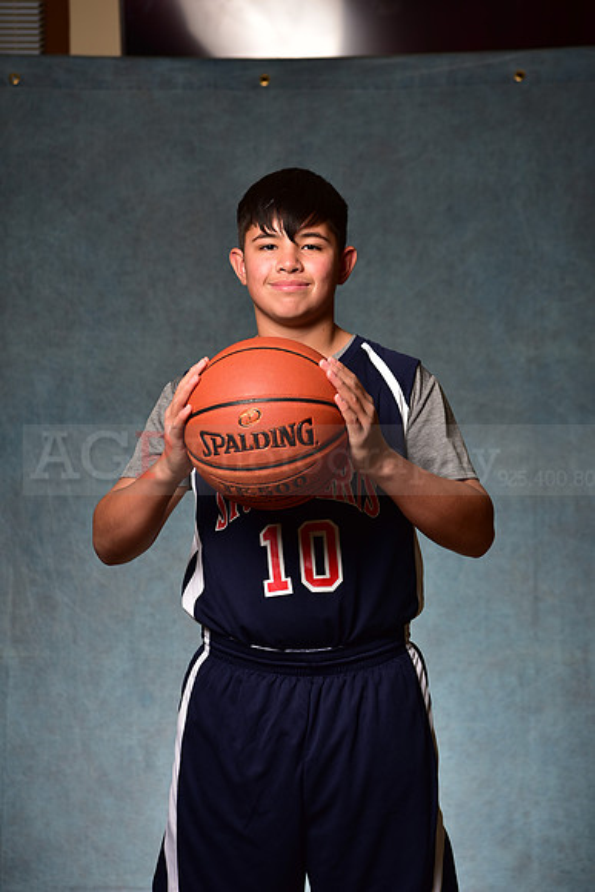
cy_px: 446
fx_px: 1734
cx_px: 298
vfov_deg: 28.8
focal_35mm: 70
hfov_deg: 19.5
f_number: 5
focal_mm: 70
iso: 100
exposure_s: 1/200
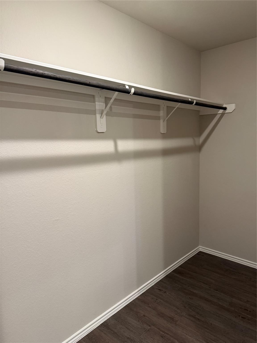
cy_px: 172
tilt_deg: -7.1
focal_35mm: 24
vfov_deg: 71.6
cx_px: 128
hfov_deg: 56.8
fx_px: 238
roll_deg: +0.8
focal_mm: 6.76
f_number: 1.78
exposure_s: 1/60
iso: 320
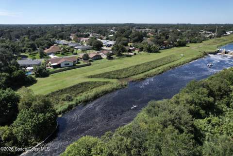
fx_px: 142
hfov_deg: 78.6
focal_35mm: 22
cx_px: 116
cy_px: 78
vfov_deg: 57.2
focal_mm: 8.38
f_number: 2.8
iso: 100
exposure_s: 1/2500
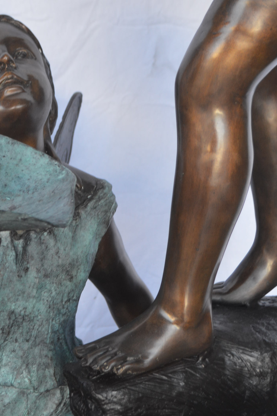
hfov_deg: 14.2
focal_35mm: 95
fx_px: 1098
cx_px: 32
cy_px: 262
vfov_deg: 21.4
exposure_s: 1/100
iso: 400
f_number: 4.8
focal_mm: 32
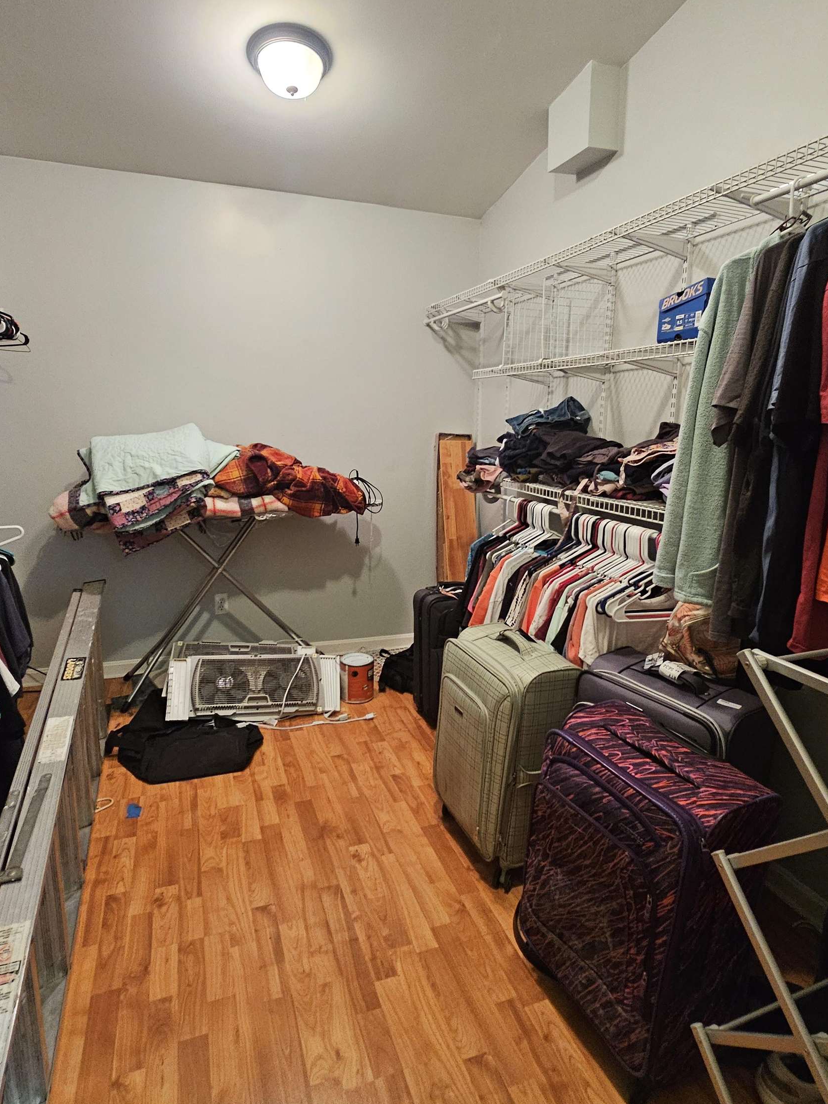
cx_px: 404
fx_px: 574
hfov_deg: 71.6
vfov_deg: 87.7
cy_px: 537
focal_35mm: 18
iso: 640
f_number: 2.2
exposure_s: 1/30
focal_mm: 2.2
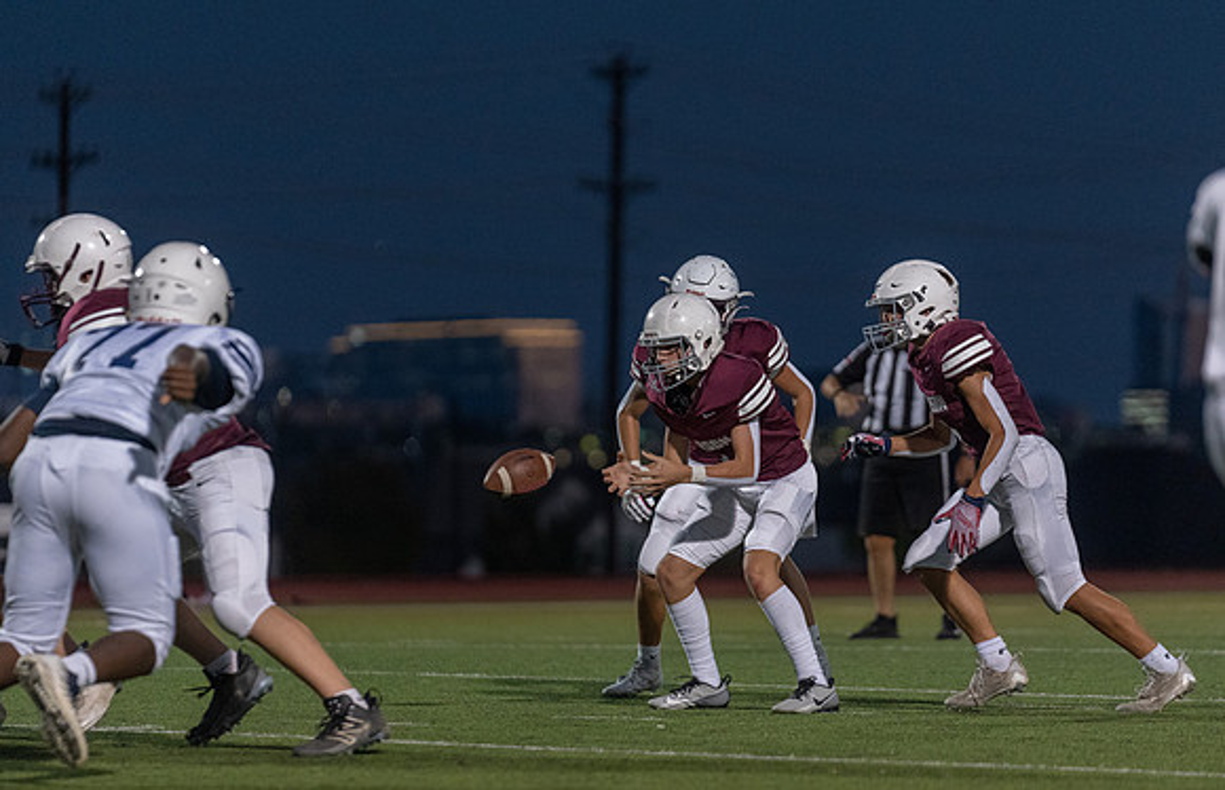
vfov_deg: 5.8
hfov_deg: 9.0
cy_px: 444
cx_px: 665
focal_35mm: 232
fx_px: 7817
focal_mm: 200
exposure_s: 1/1000
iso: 4000
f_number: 2.8
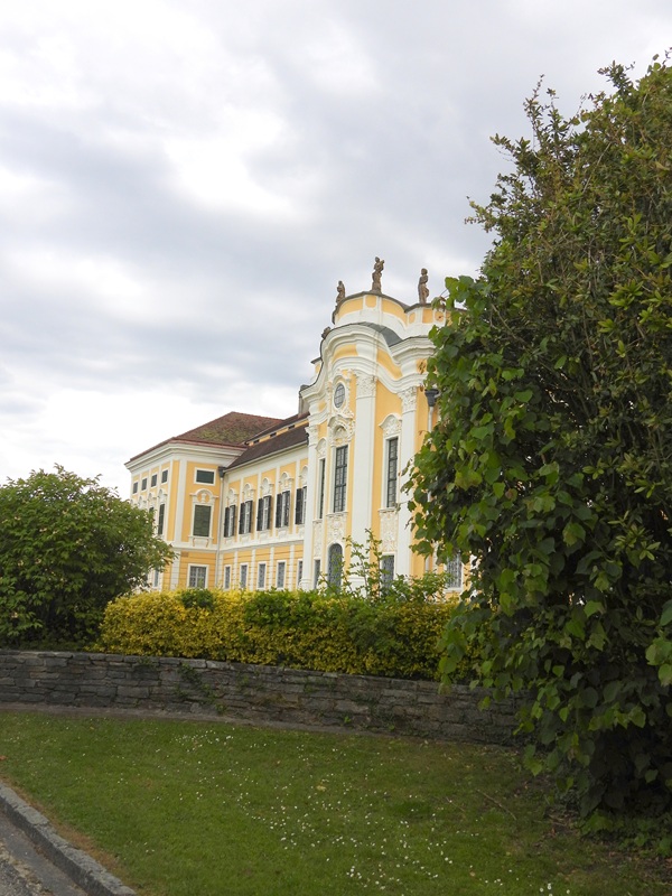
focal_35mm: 35
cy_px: 448
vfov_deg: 52.6
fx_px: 906
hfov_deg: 40.7
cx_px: 336
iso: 100
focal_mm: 6.2
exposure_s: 1/800
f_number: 3.2
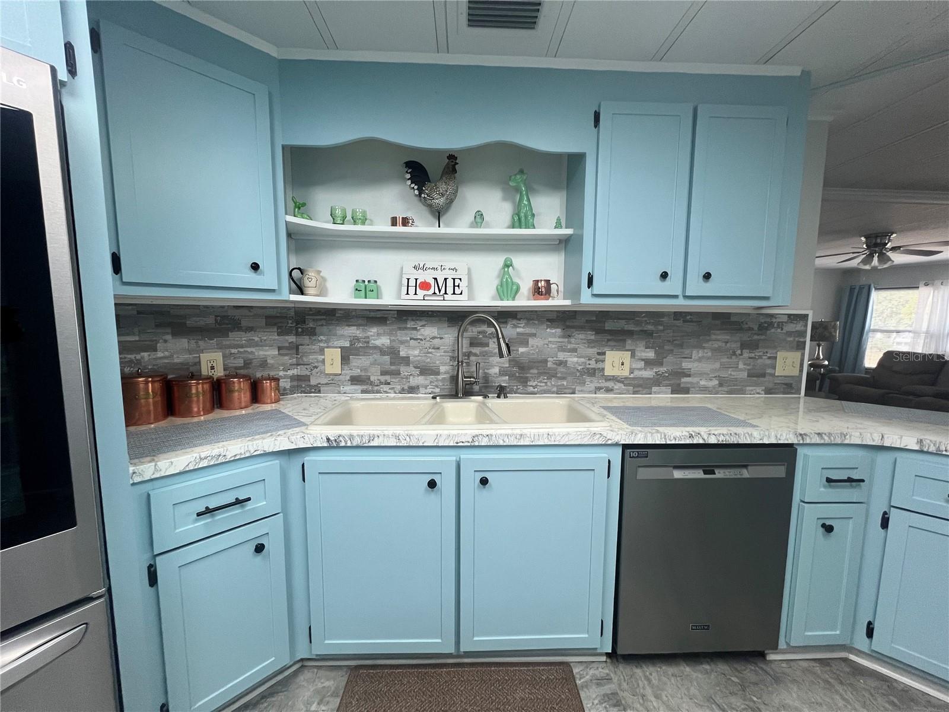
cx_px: 474
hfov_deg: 106.2
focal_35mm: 13
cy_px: 356
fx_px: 356
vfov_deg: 89.9
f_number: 1.8
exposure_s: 1/120
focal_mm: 1.57
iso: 250
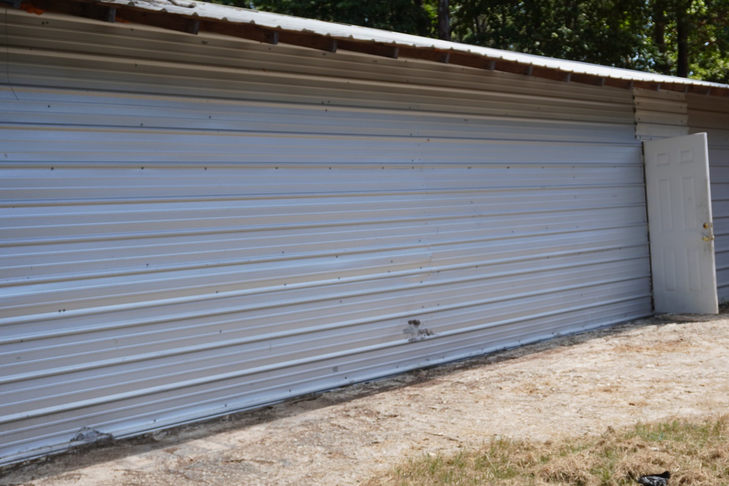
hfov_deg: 36.0
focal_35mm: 55
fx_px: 1114
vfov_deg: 24.6
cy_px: 237
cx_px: 457
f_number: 5
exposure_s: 1/250
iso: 100
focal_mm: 28
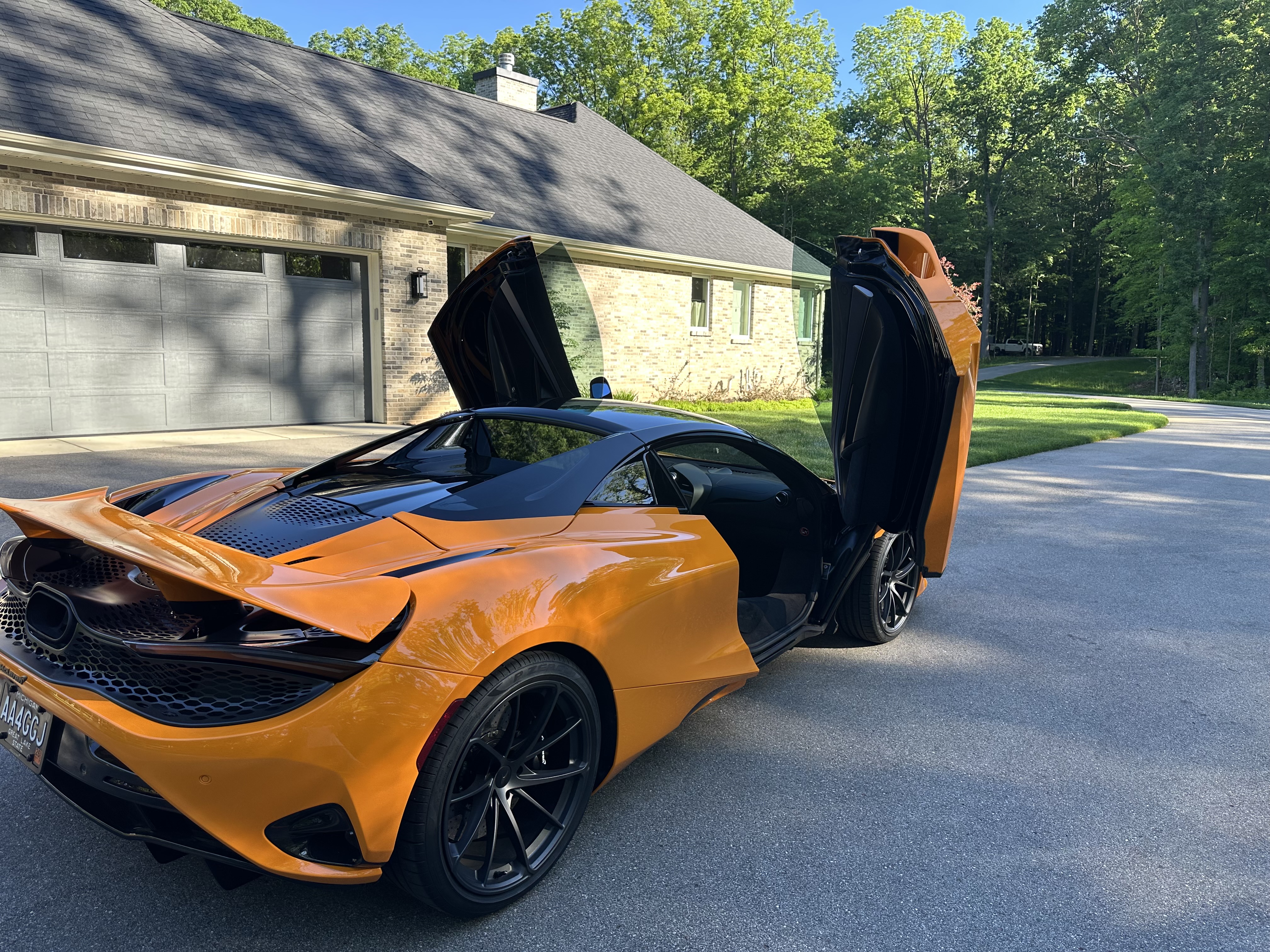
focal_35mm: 24
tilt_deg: -6.5
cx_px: 635
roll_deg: -0.9
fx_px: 881
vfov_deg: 56.8
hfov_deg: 71.6
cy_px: 476
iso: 80
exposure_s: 1/594
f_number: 1.78
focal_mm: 6.86
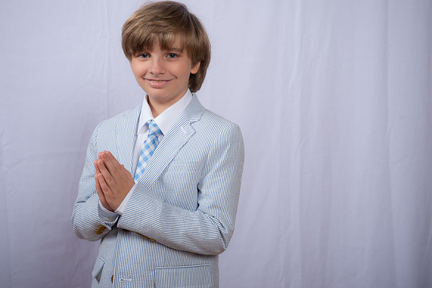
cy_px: 143
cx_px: 215
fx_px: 804
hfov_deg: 30.1
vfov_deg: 20.3
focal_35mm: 67
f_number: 8
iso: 250
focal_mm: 66
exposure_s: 1/160
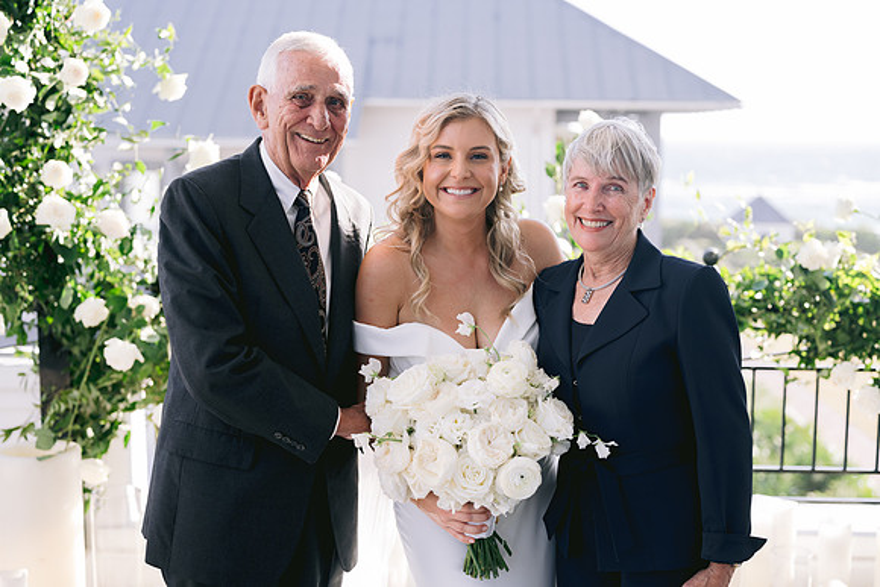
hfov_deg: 39.6
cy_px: 294
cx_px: 440
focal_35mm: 50
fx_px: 1222
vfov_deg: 27.0
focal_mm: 50
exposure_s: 1/640
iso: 200
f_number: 2.8
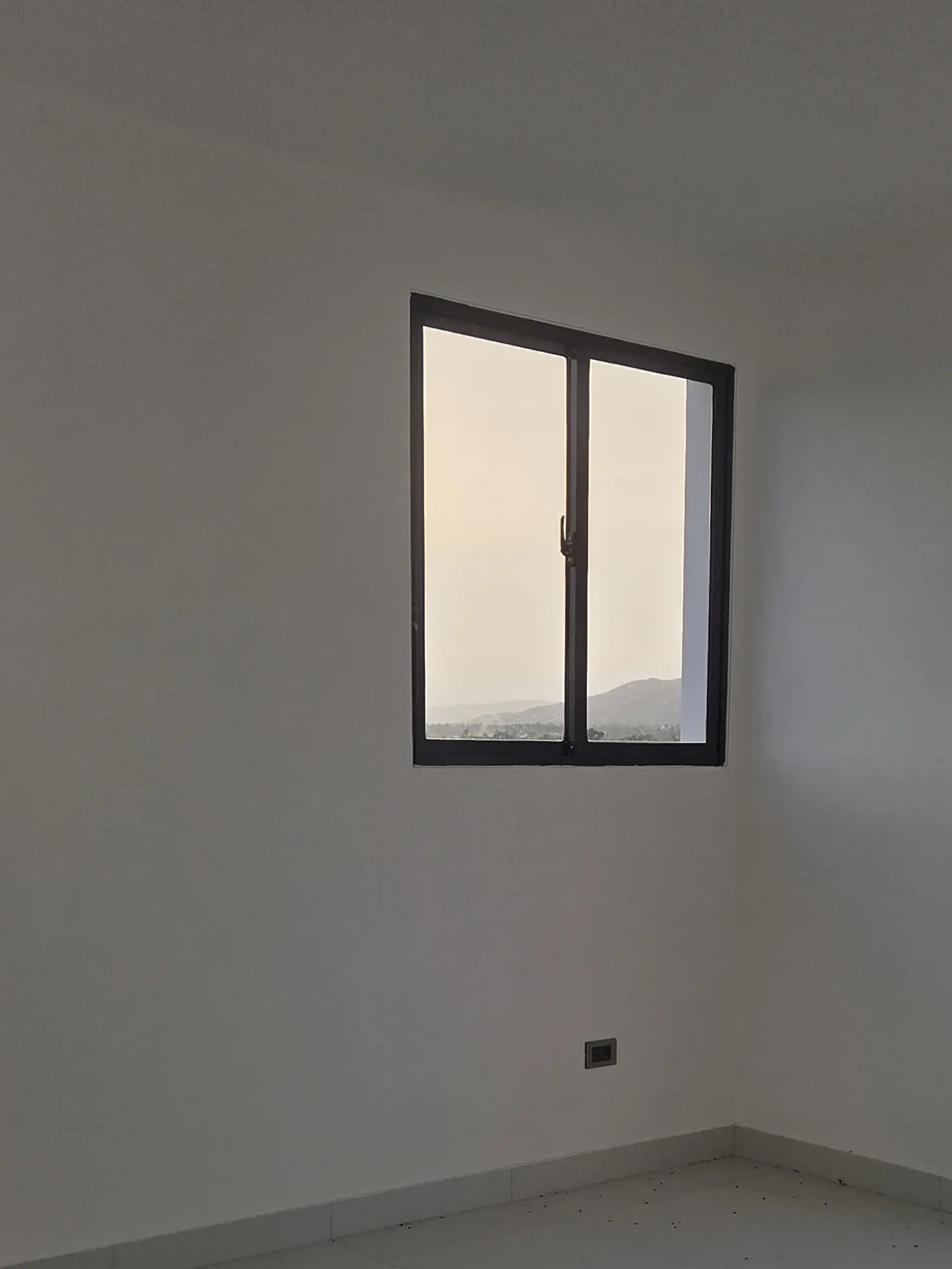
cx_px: 706
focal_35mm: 47
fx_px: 1723
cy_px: 967
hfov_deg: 30.4
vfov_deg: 39.2
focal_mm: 5.4
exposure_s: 1/1834
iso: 80
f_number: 1.8
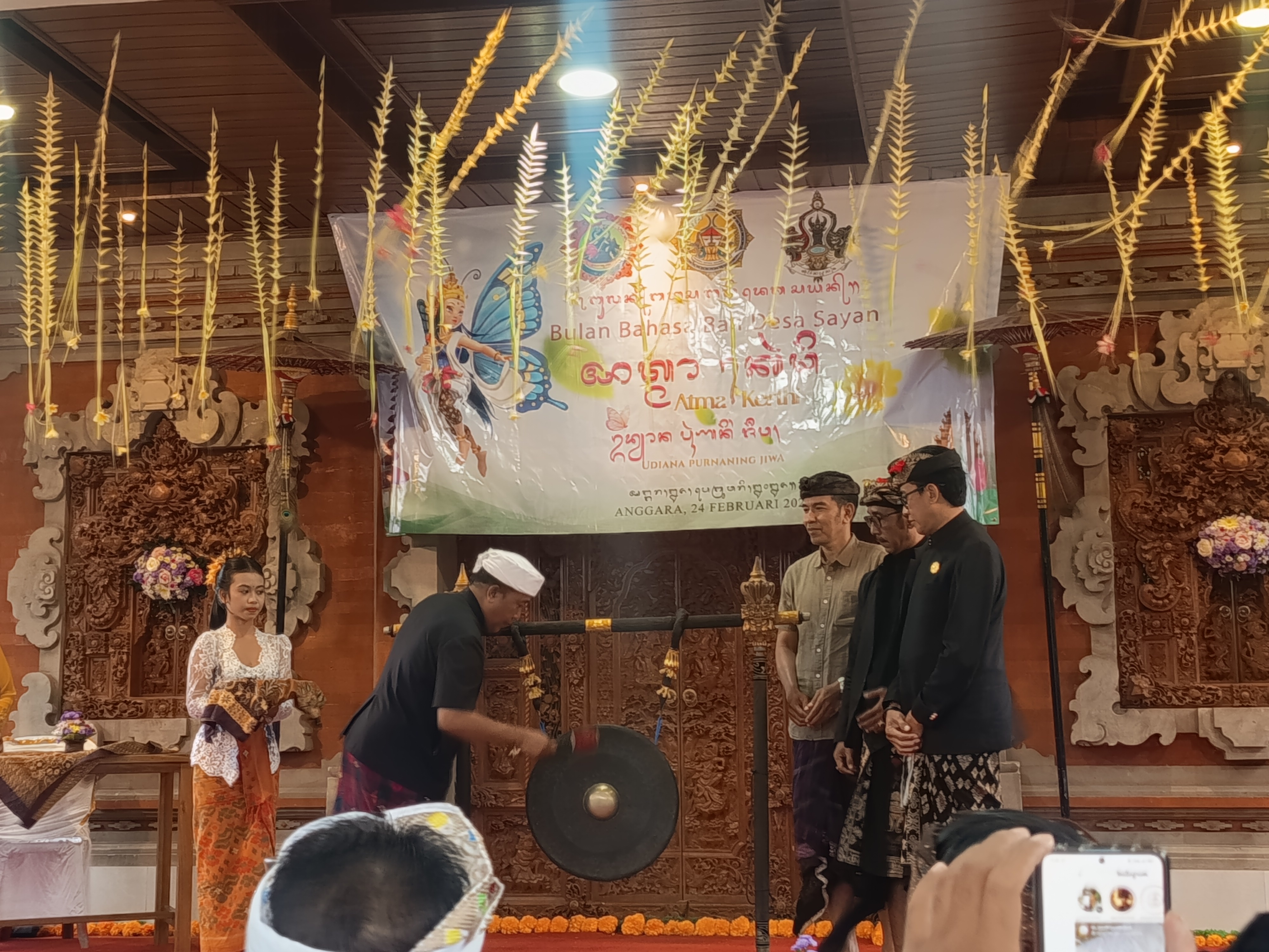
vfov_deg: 27.0
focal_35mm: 54
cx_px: 634
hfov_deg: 35.5
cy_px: 476
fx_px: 1980
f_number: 1.7
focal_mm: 5.27
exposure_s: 1/25
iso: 415
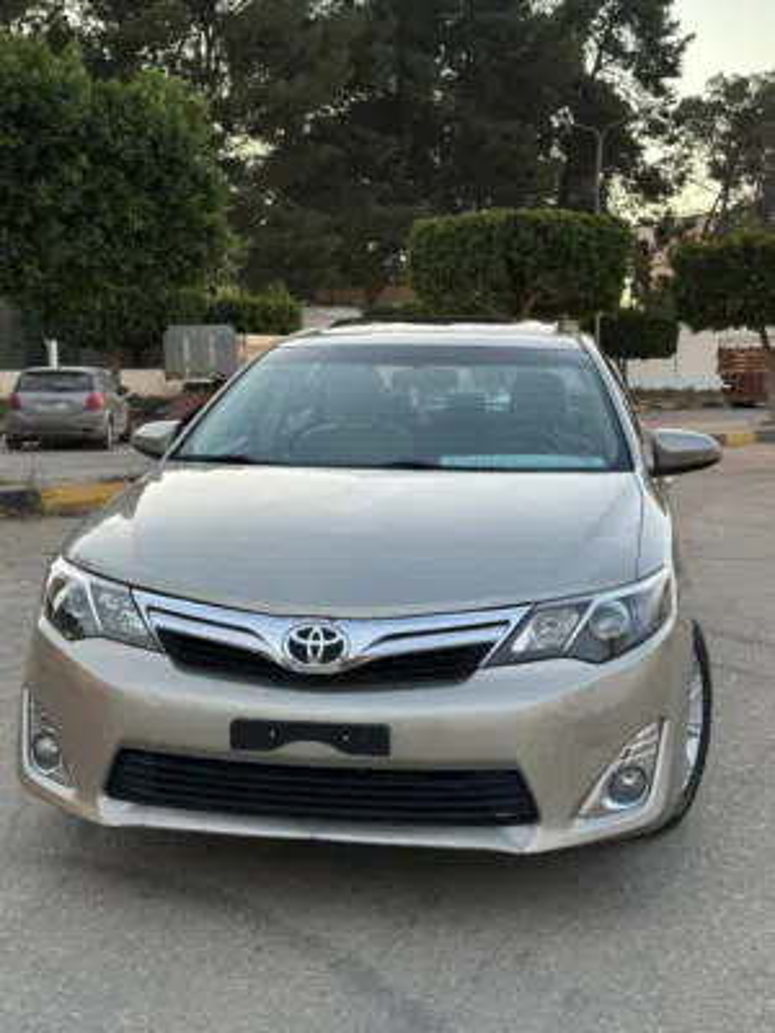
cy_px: 516
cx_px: 388
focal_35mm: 48
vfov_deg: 39.7
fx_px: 1433
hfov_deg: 30.3
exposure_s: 1/33
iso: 320
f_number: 1.78
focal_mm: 6.86
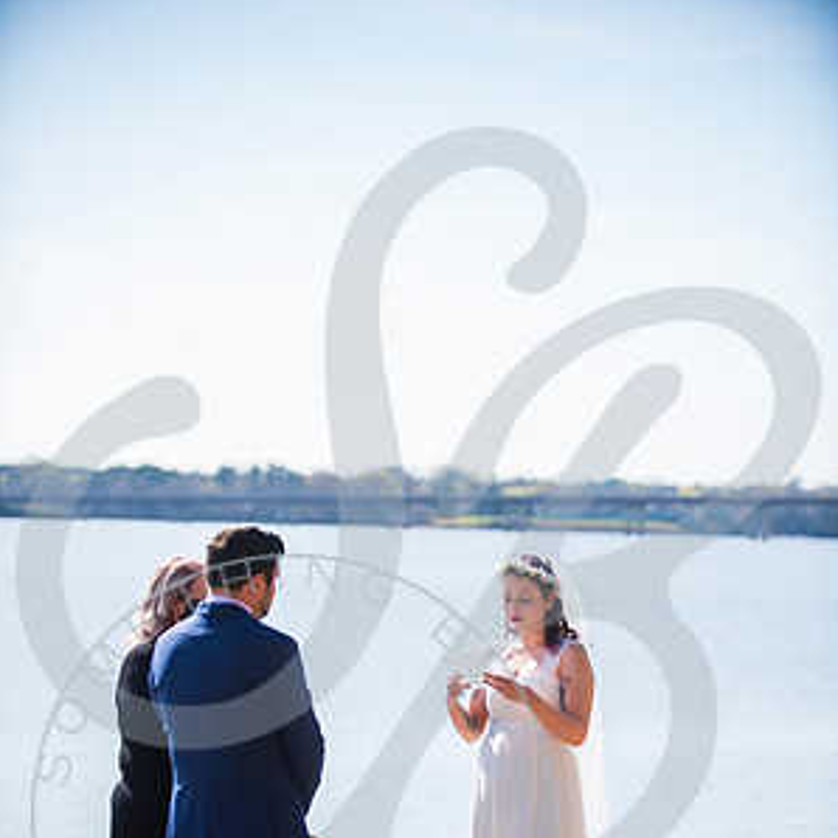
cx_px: 419
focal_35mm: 122
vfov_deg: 14.3
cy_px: 602
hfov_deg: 14.3
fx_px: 3341
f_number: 2.8
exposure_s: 1/800
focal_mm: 95
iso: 100
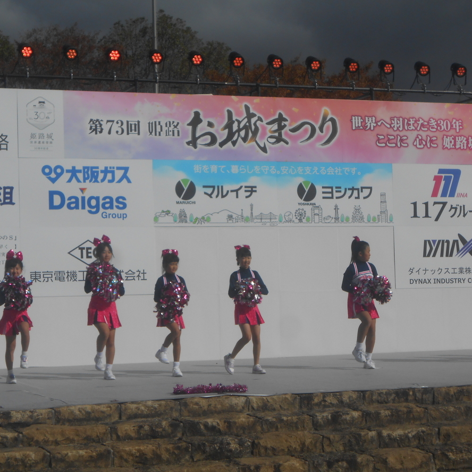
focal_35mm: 86
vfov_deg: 20.2
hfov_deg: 20.2
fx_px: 1327
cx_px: 202
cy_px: 237
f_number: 18.9
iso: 100
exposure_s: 1/250
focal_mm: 12.8
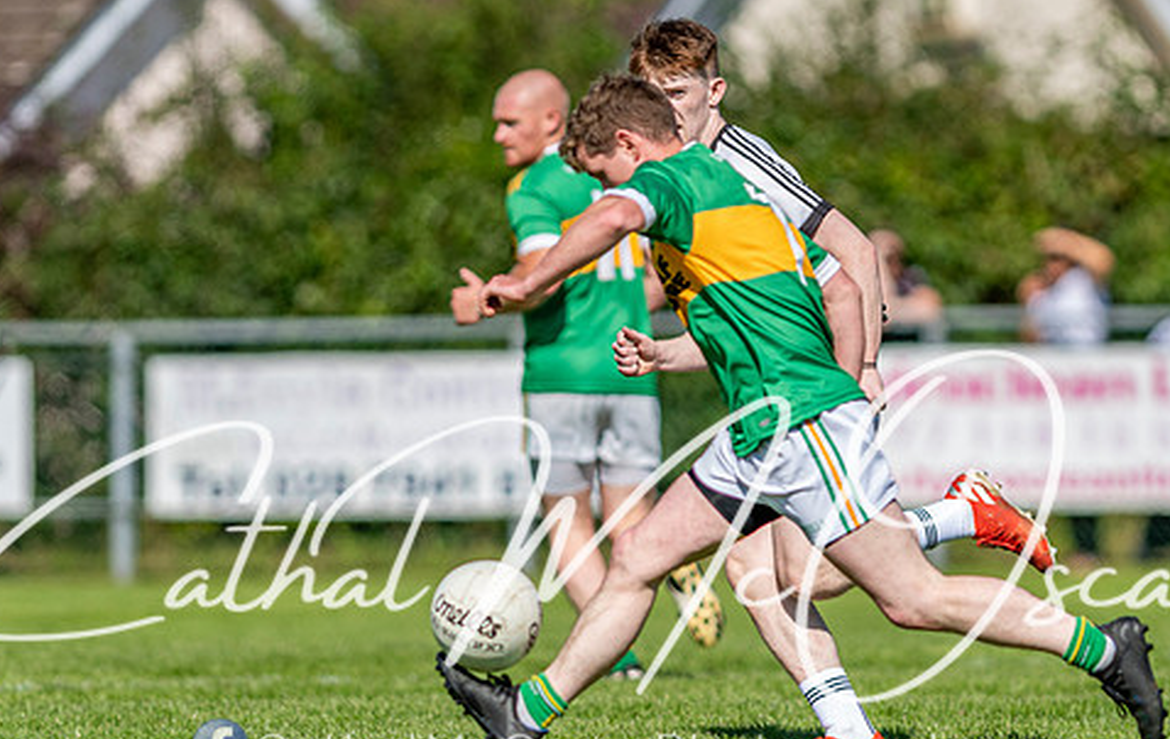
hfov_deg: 3.2
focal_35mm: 655
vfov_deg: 2.0
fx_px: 20950
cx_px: 669
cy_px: 485
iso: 100
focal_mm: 300
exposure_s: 1/2000
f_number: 2.8
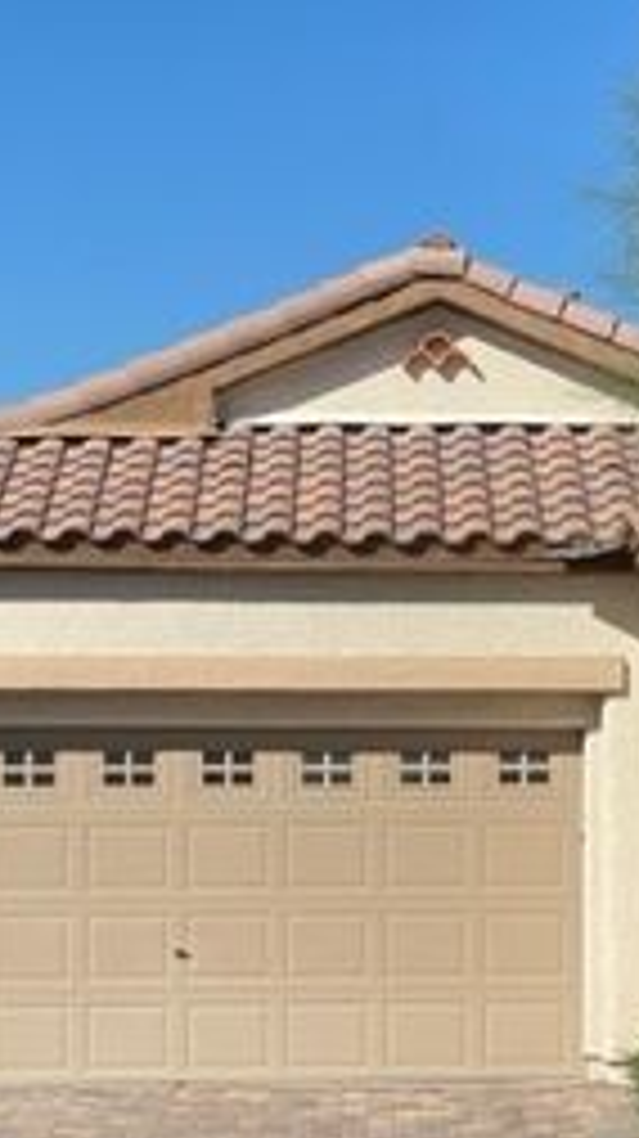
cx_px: 567
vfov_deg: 19.1
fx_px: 3379
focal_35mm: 112
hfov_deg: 10.7
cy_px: 686
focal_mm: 6
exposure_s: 1/2398
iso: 25
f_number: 2
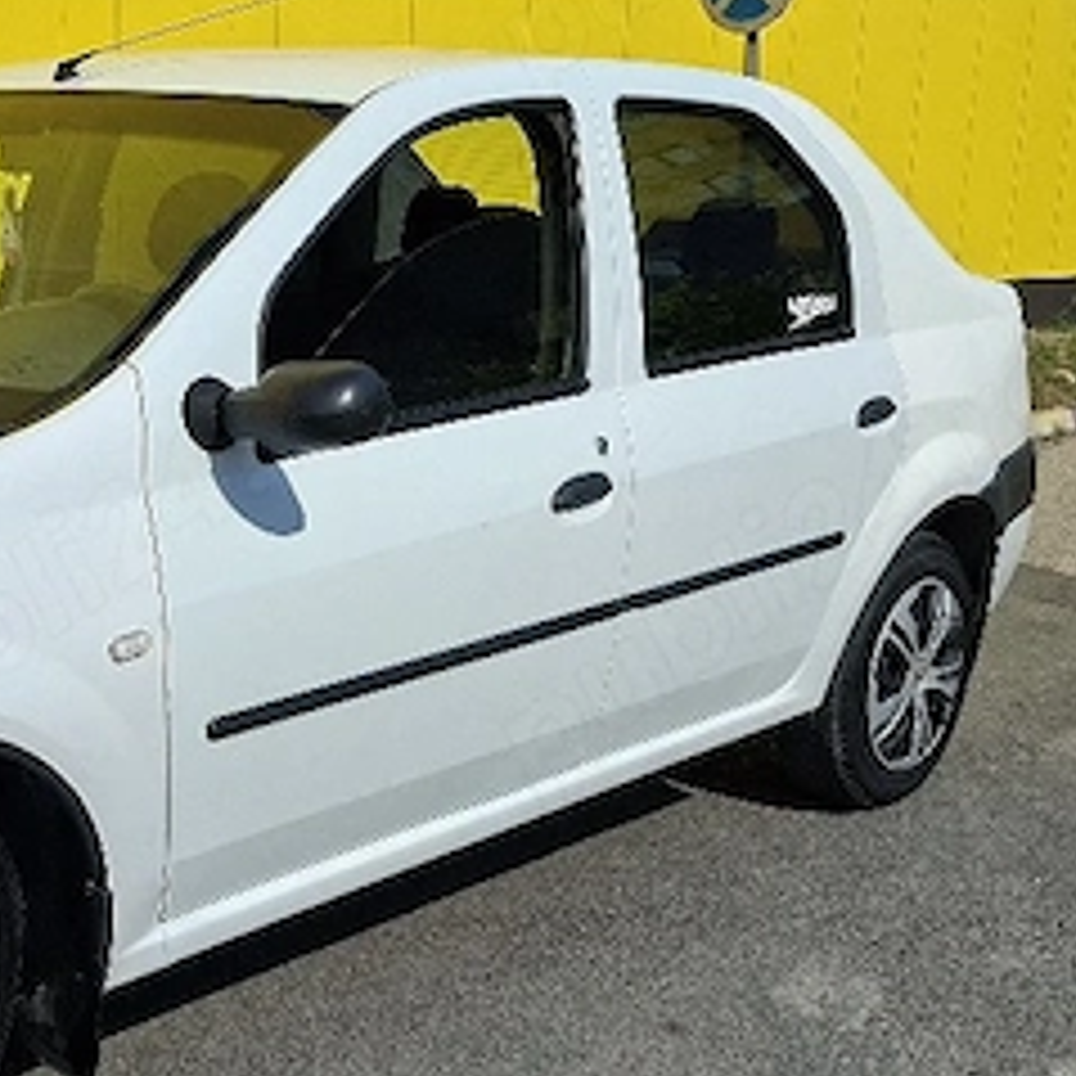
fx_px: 1794
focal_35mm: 51
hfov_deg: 32.8
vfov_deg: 33.4
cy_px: 585
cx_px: 270
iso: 50
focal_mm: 5.54
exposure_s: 1/5000
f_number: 1.8
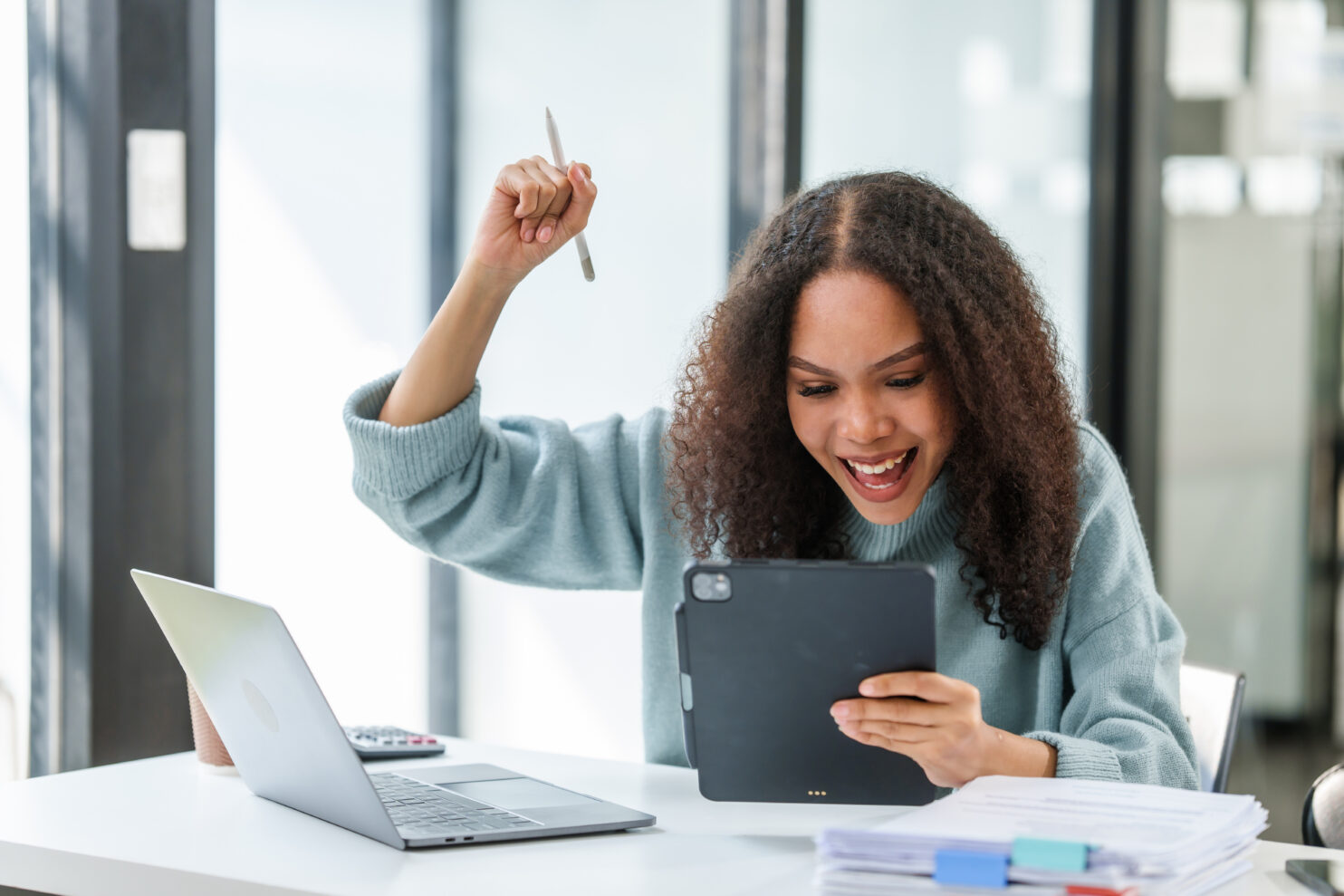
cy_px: 448
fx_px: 3173
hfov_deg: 23.9
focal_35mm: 85
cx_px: 672
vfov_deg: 16.1
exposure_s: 1/400
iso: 250
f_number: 2.2
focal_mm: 85
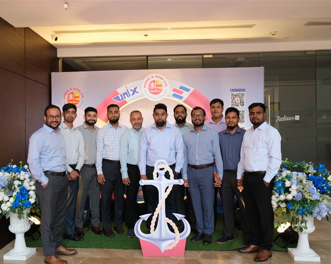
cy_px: 132
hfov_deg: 52.7
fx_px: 333
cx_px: 142
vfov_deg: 43.3
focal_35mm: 34
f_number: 4.2
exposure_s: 1/75
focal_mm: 20.3
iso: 320
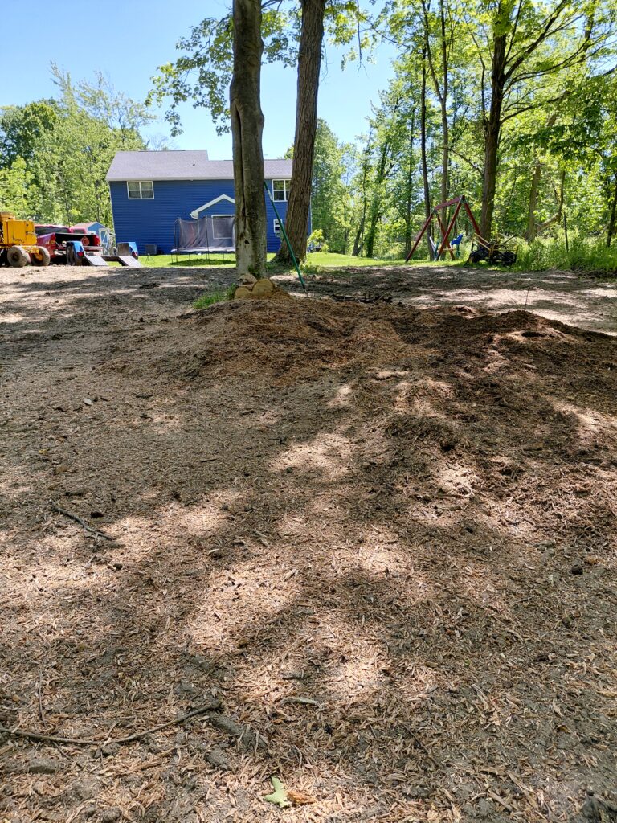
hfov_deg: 54.9
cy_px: 412
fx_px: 594
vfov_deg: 69.4
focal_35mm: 25
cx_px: 308
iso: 50
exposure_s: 1/437
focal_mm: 4.69
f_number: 1.8
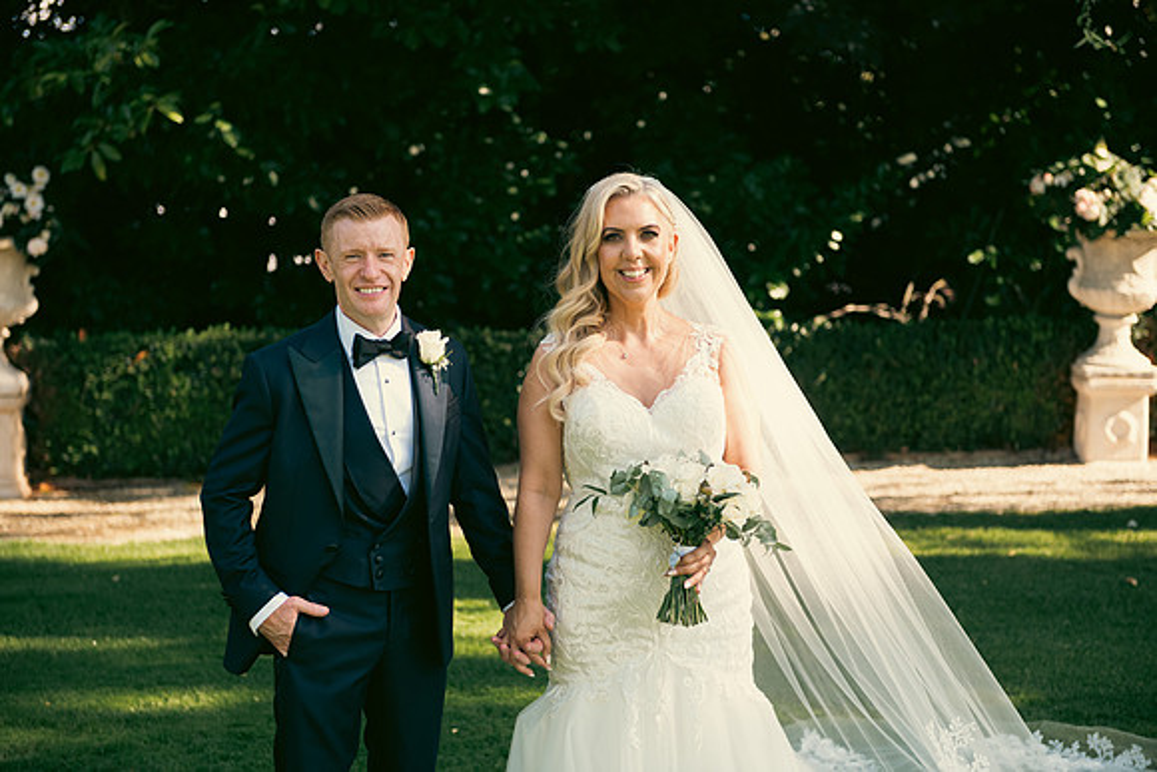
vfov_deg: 19.5
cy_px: 386
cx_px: 578
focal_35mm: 70
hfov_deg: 28.8
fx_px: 2250
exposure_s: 1/400
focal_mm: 70
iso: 200
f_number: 3.5
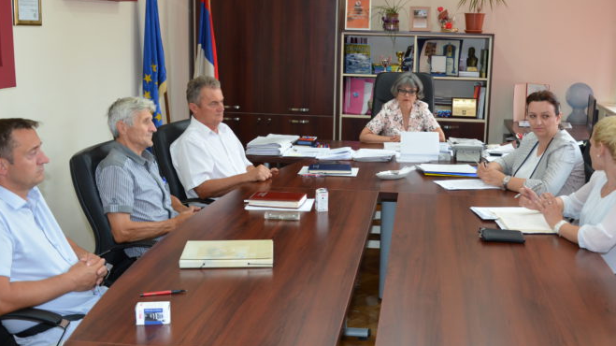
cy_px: 147
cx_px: 333
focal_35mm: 44
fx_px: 718
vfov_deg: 27.0
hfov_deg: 46.4
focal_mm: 24
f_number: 4
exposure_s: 1/60
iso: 320
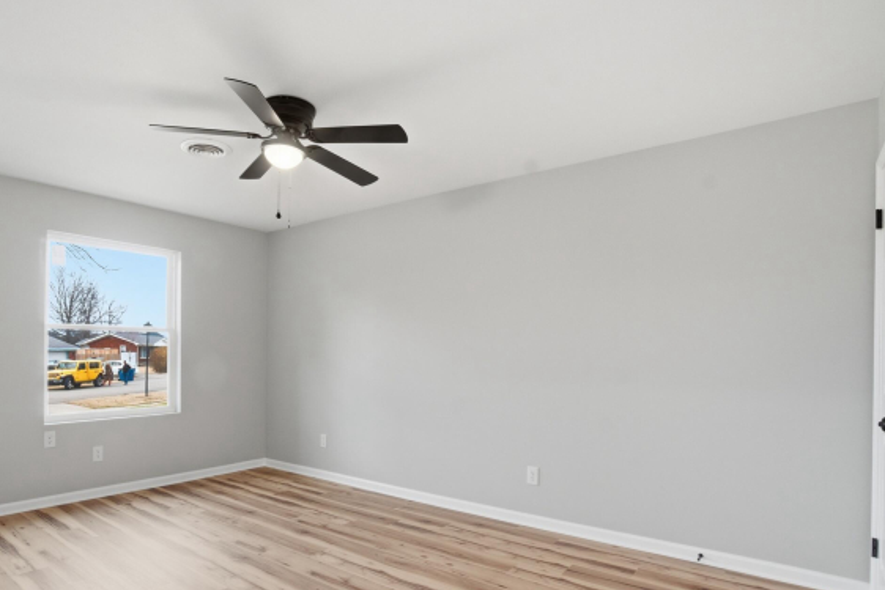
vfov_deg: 61.3
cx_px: 385
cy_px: 360
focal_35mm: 20
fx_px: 492
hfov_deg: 83.5
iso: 400
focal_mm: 10
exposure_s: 1/80
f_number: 11
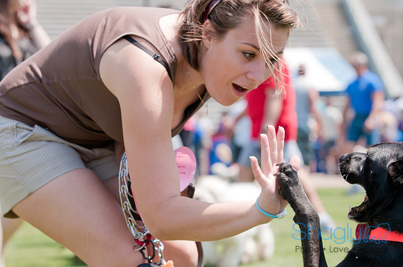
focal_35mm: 129
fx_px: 1442
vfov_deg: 10.6
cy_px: 134
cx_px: 202
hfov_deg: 15.9
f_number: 5.6
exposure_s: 1/500
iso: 200
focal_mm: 86
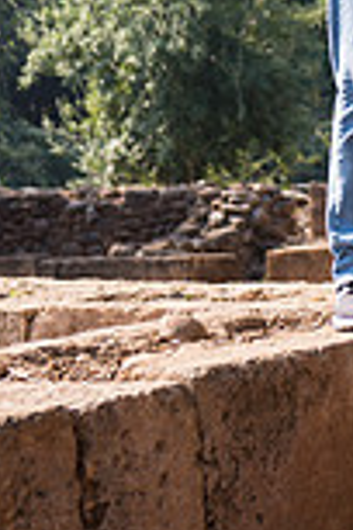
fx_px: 2427
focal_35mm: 165
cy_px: -166
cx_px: 395
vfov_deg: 12.1
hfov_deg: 8.3
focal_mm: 56
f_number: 2.8
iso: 100
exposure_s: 1/400
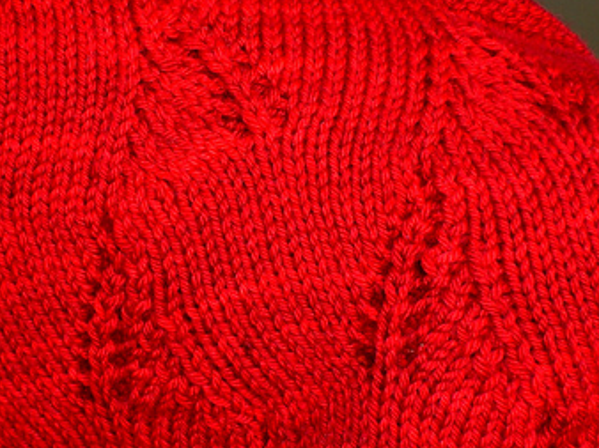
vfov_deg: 20.4
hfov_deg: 27.0
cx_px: 241
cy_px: 285
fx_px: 1245
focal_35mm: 72
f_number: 4.4
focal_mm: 6.3
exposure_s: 1/320
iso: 50
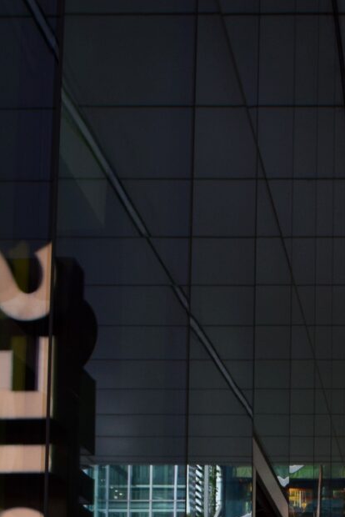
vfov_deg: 19.9
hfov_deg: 13.9
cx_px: 466
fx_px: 1350
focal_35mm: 94
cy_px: 673
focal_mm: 18
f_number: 7.1
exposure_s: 1/40
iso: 400
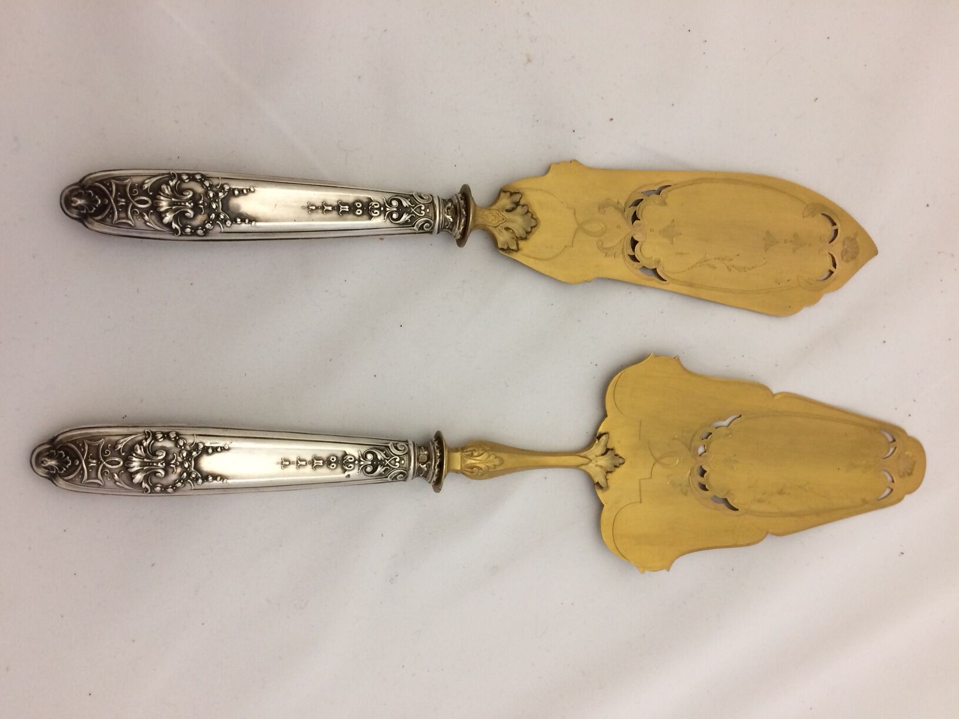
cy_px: 360
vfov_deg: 48.2
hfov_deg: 61.7
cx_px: 480
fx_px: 803
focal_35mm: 29
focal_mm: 4.15
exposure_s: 1/33
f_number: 2.2
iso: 125
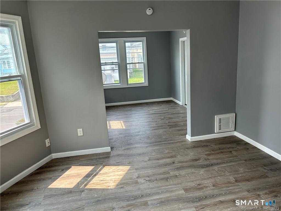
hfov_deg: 67.3
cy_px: 106
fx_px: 211
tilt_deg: -12.0
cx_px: 140
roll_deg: +3.9
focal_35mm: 26
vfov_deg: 53.1
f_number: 1.5
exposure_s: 1/245
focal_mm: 5.7
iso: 50
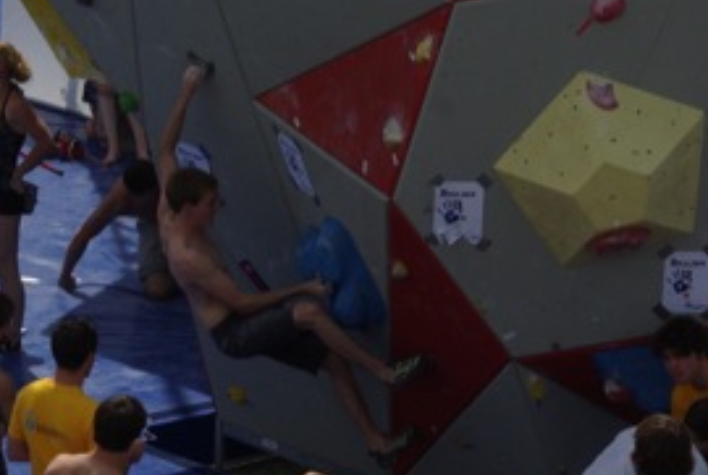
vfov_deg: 4.6
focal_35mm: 302
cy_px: 198
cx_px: 186
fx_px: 5949
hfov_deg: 6.8
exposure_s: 1/250
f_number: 9.5
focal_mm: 68
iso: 100
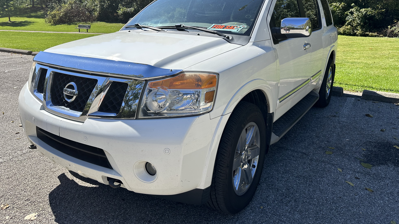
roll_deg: -2.0
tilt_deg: -10.9
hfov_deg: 69.9
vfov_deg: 42.4
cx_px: 201
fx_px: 286
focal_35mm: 27
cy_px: 77
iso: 80
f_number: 1.78
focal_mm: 6.86
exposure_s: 1/3247
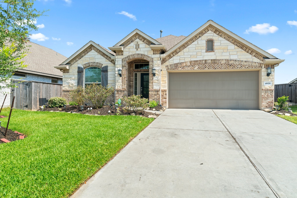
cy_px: 99
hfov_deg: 71.5
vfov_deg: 51.3
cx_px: 148
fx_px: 206
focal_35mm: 25
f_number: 11
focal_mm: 25
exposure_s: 1/15
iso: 160
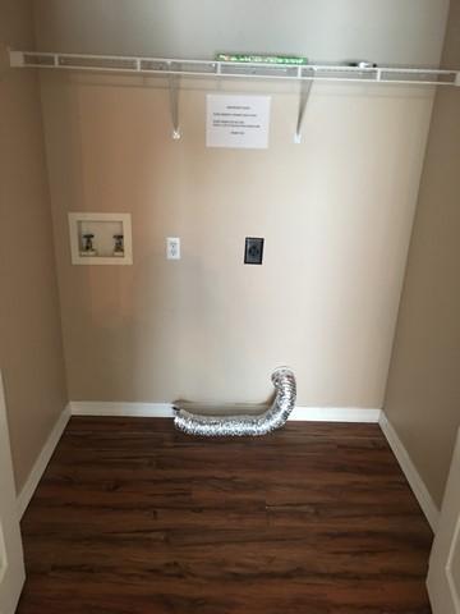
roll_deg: -2.4
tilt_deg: -18.6
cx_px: 230
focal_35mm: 29
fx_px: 514
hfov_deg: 48.2
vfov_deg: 61.7
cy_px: 307
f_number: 2.2
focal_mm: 4.15
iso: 50
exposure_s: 1/4
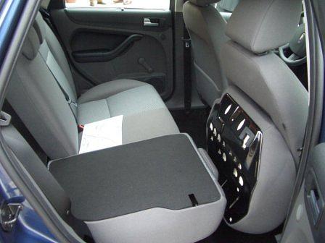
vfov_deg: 40.7
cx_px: 162
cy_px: 122
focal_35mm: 35
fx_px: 329
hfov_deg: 52.6
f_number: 2.6
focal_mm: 5.8
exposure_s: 1/60
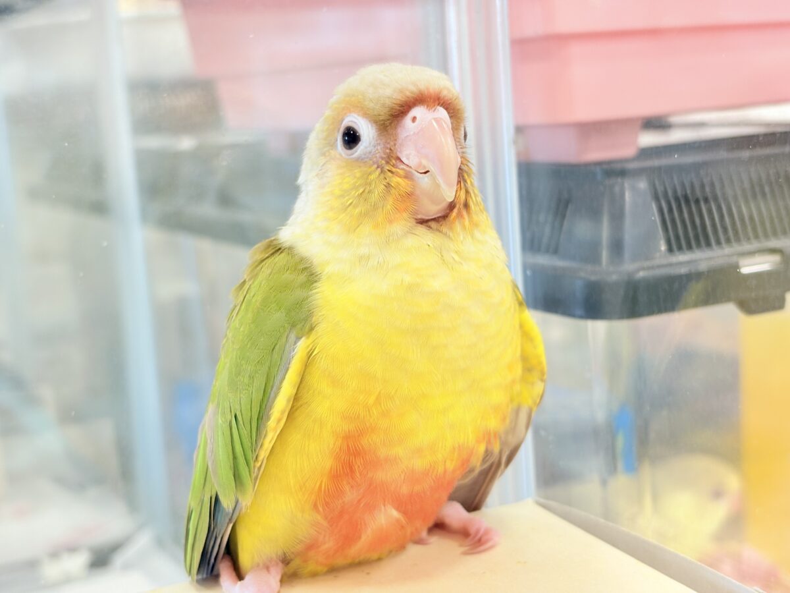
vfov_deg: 28.0
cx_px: 395
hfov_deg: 36.8
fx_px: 1187
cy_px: 296
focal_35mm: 52
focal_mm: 5.96
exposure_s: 1/50
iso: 64
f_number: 1.6
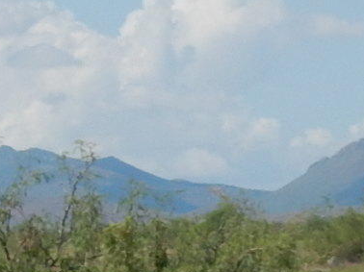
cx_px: 432
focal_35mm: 427
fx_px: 4487
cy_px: 295
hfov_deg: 4.6
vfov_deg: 3.5
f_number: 4.8
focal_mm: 12.6
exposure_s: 1/1250
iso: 125
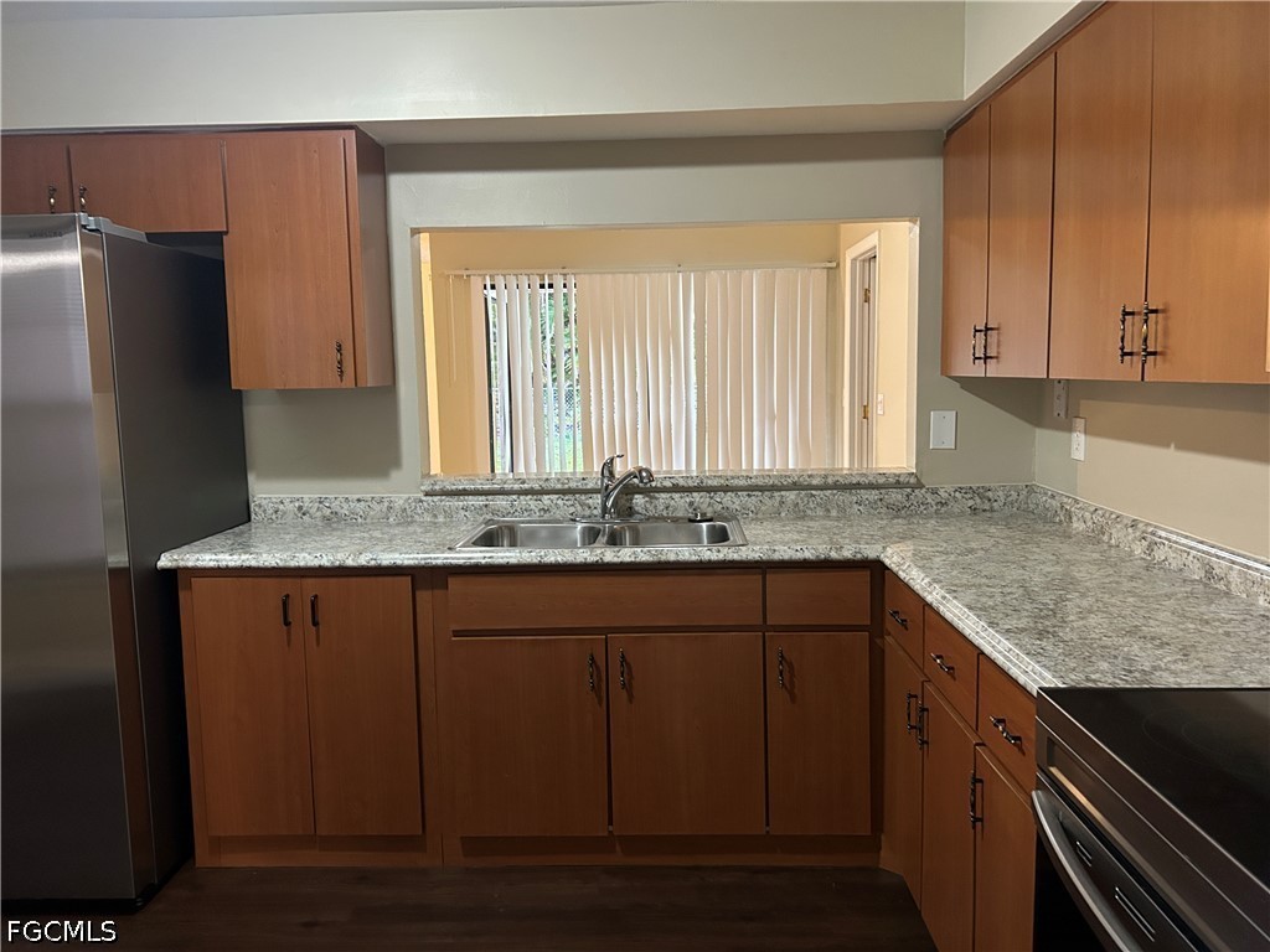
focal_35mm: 26
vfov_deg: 53.1
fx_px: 954
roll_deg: +0.9
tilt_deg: -5.8
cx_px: 635
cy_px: 476
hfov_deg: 67.3
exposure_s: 1/40
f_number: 1.5
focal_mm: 5.7
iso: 500
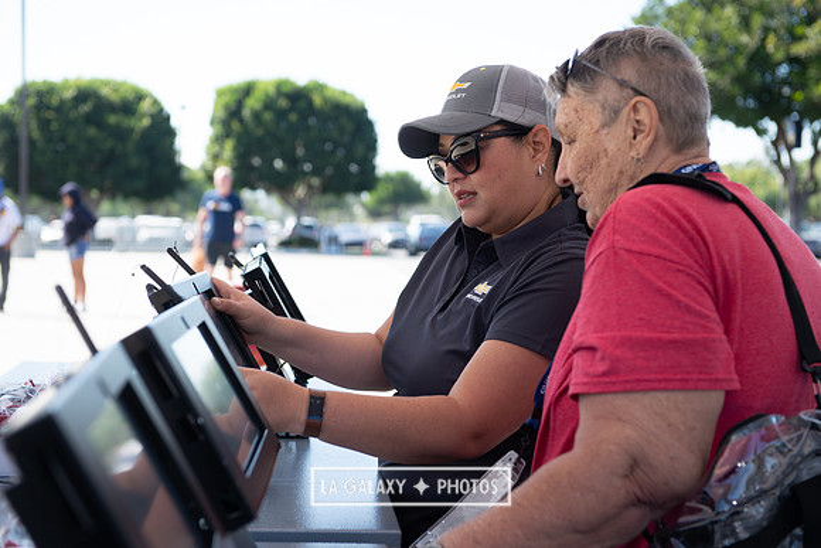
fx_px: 1369
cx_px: 410
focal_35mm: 60
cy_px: 274
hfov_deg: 33.4
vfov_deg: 22.6
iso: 250
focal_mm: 60
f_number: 4
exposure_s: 1/800
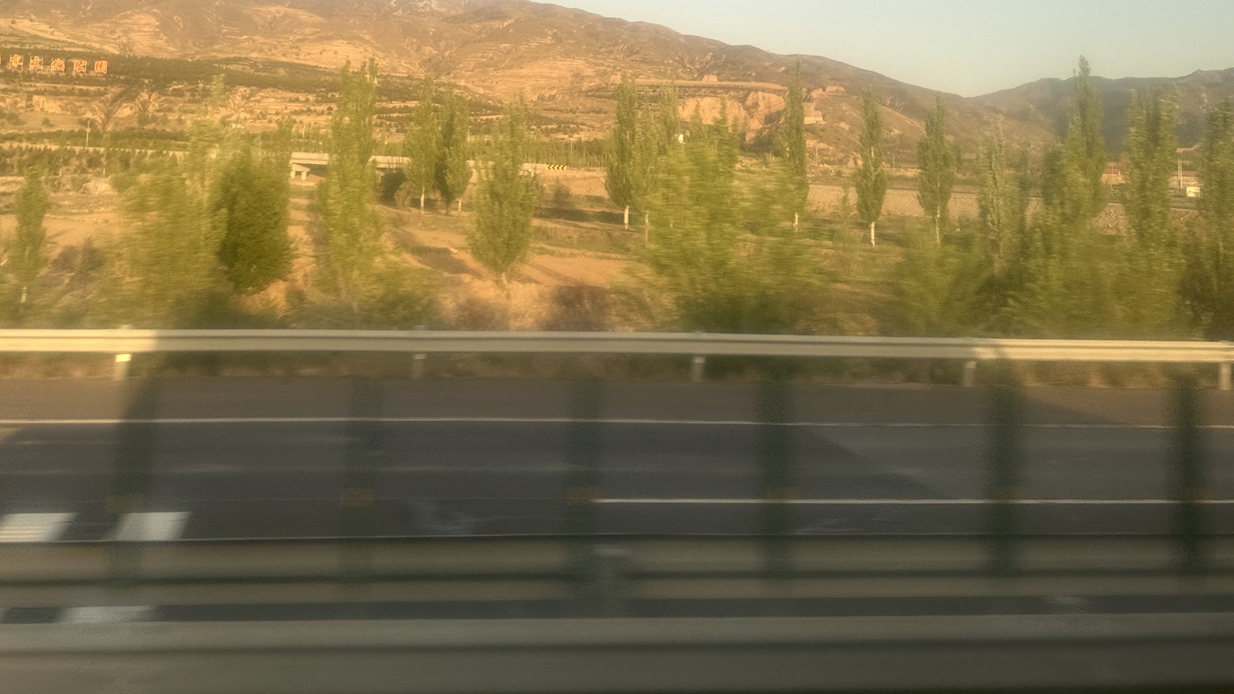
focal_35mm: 38
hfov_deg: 52.2
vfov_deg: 30.0
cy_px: 80
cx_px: 460
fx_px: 1243
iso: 50
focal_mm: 6.86
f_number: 1.78
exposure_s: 1/124
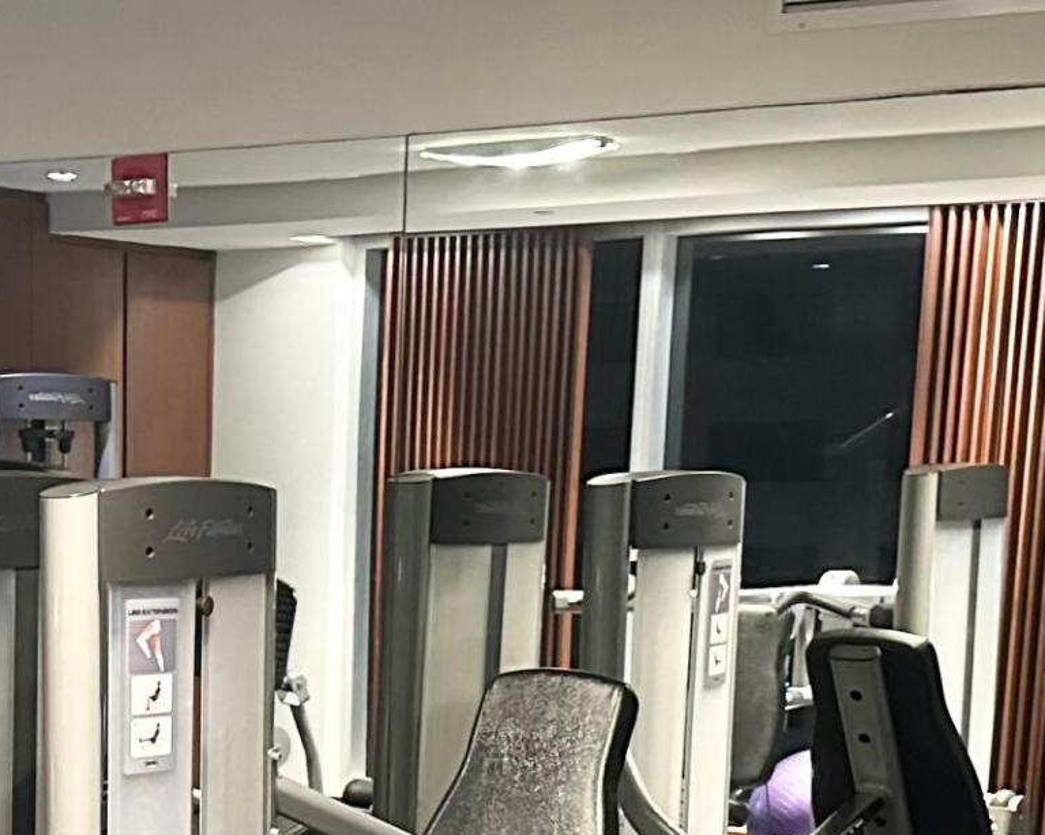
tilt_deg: -10.2
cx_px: 168
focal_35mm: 88
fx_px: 2721
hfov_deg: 21.4
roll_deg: -0.5
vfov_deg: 16.9
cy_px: 926
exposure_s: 1/30
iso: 800
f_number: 1.78
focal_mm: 6.86
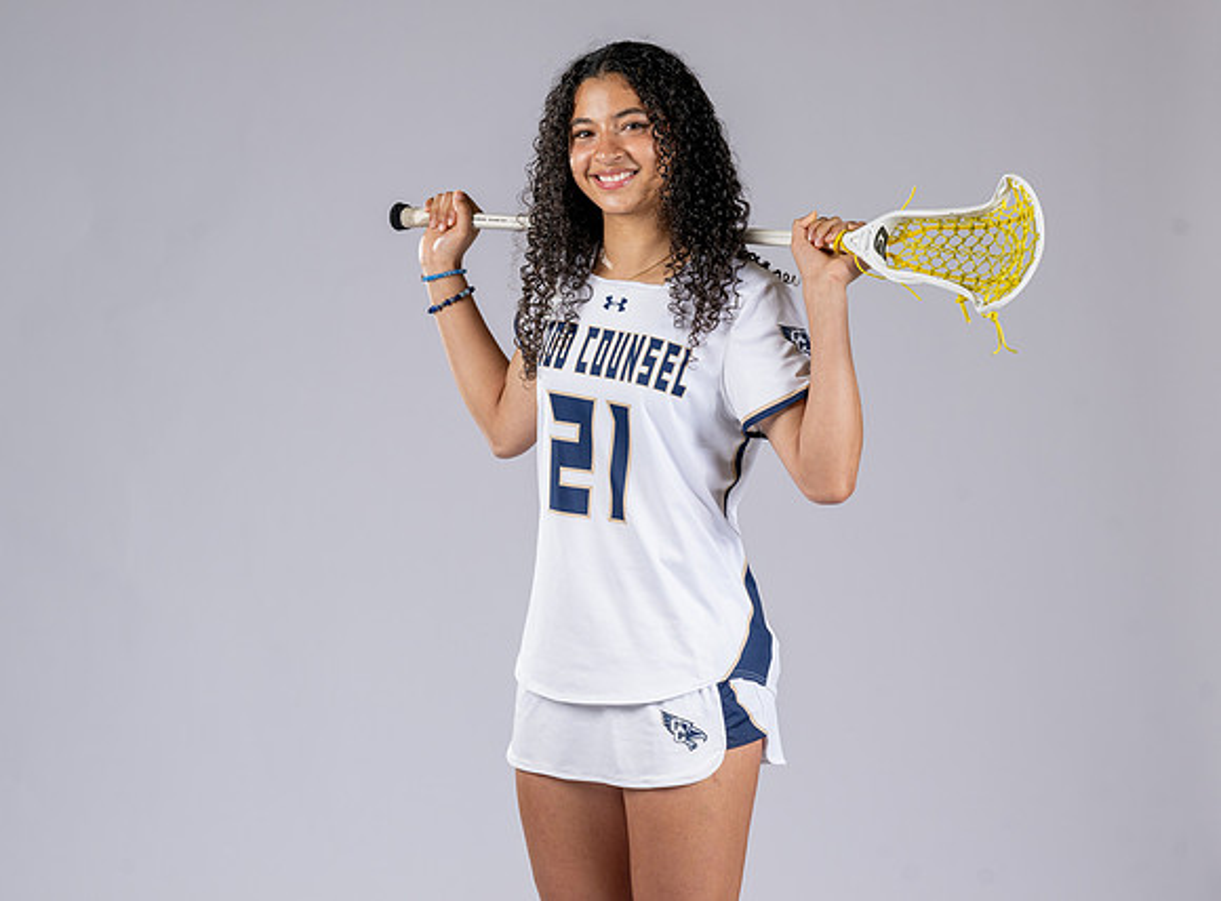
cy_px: 481
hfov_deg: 14.4
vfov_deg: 10.7
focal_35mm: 138
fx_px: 4826
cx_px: 625
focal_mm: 120
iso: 250
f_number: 6.3
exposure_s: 1/200
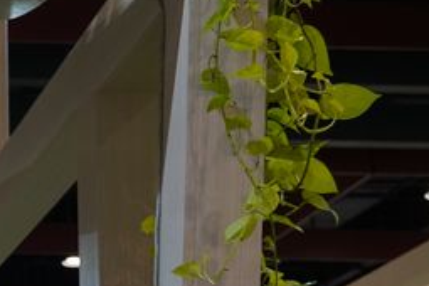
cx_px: -434
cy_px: 580
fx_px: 1573
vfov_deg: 9.7
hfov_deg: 13.3
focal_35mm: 132
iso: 1000
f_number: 4
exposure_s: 1/160
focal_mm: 28
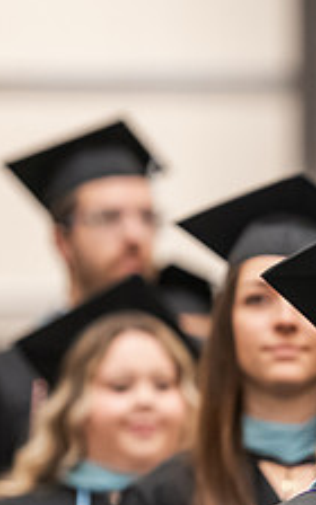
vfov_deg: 5.3
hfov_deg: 3.3
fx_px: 5457
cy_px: 416
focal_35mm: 396
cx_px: 503
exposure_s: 1/200
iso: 2500
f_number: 3.2
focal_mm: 150
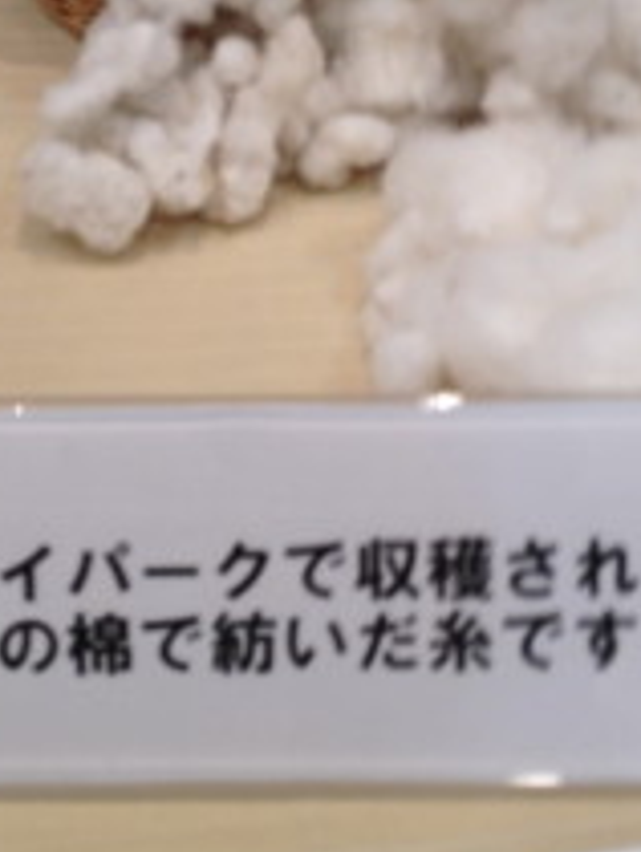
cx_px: 300
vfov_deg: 25.6
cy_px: 195
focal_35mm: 75
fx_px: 1848
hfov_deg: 19.7
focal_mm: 4.28
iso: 64
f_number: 2.4
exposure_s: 1/30
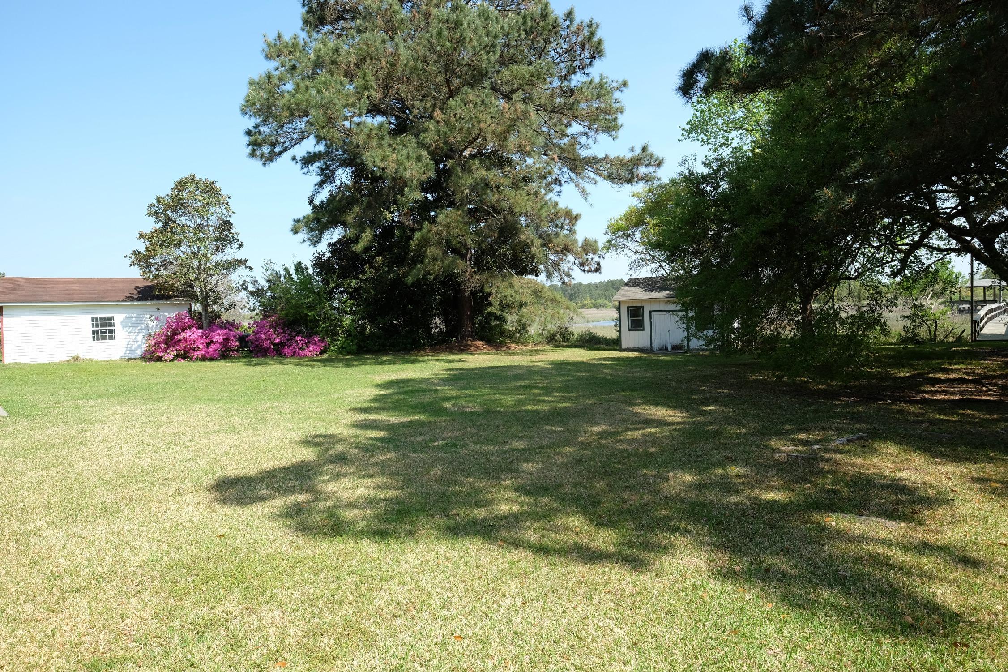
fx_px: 616
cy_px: 336
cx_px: 504
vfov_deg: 57.2
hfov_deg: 78.6
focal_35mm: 22
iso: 200
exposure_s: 1/340
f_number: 5.6
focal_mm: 14.5
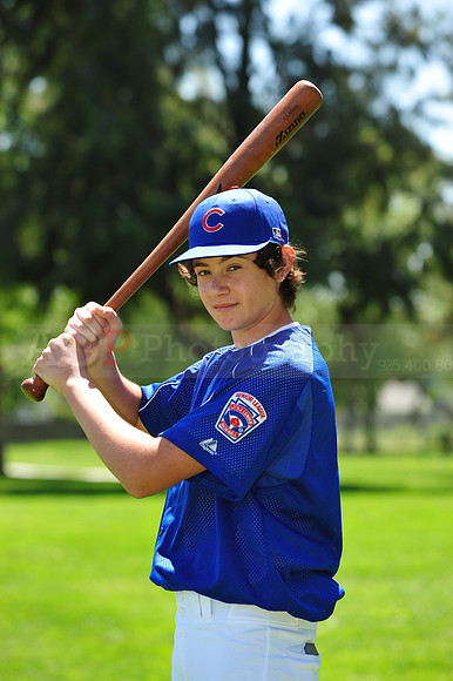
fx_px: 2740
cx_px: 226
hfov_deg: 9.5
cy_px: 340
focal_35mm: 145
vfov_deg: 14.2
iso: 200
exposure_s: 1/400
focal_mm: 145
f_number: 5.6
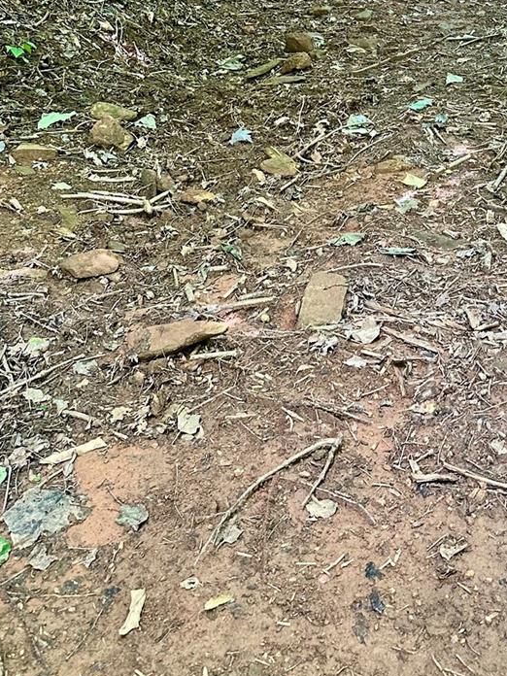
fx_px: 1035
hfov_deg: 27.1
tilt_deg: +0.2
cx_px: 389
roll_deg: -2.1
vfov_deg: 33.1
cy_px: -2
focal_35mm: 53
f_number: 1.78
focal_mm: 6.86
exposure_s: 1/60
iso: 250
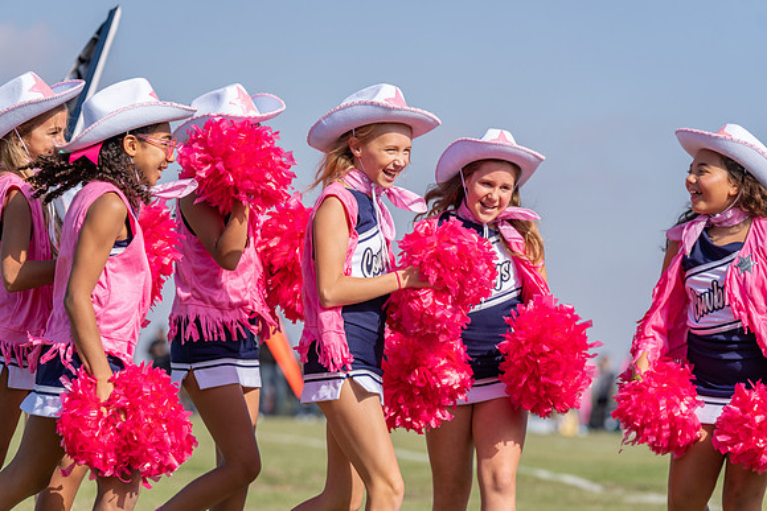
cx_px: 384
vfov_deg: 8.9
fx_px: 3282
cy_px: 256
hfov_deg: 13.3
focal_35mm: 154
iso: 125
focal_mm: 154
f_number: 4
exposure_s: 1/1600
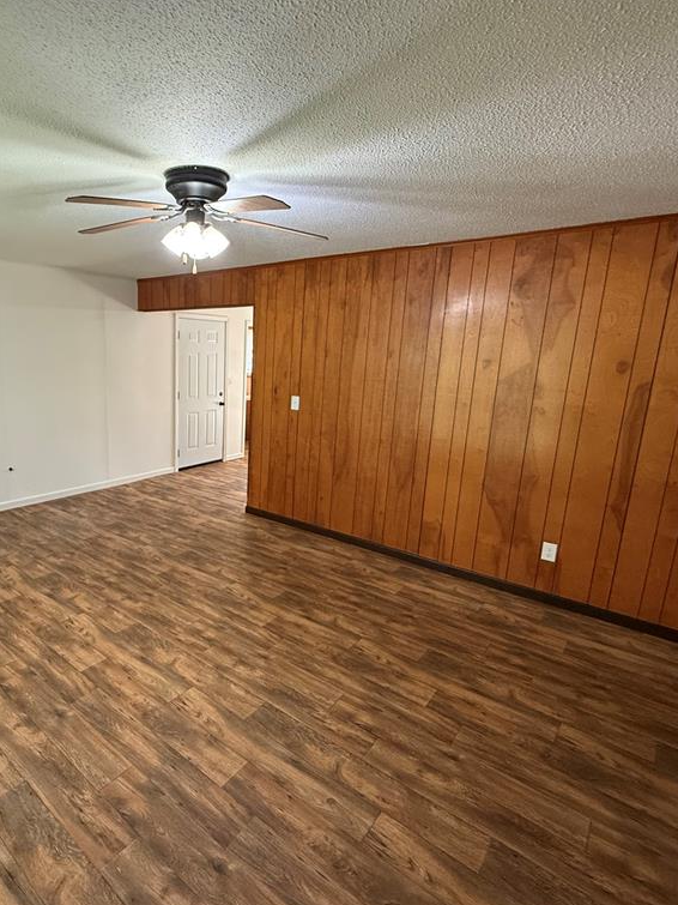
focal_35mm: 19
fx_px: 496
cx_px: 228
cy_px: 453
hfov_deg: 66.9
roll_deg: -1.4
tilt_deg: -12.3
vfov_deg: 84.7
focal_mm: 2.22
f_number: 2.2
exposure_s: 1/60
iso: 400
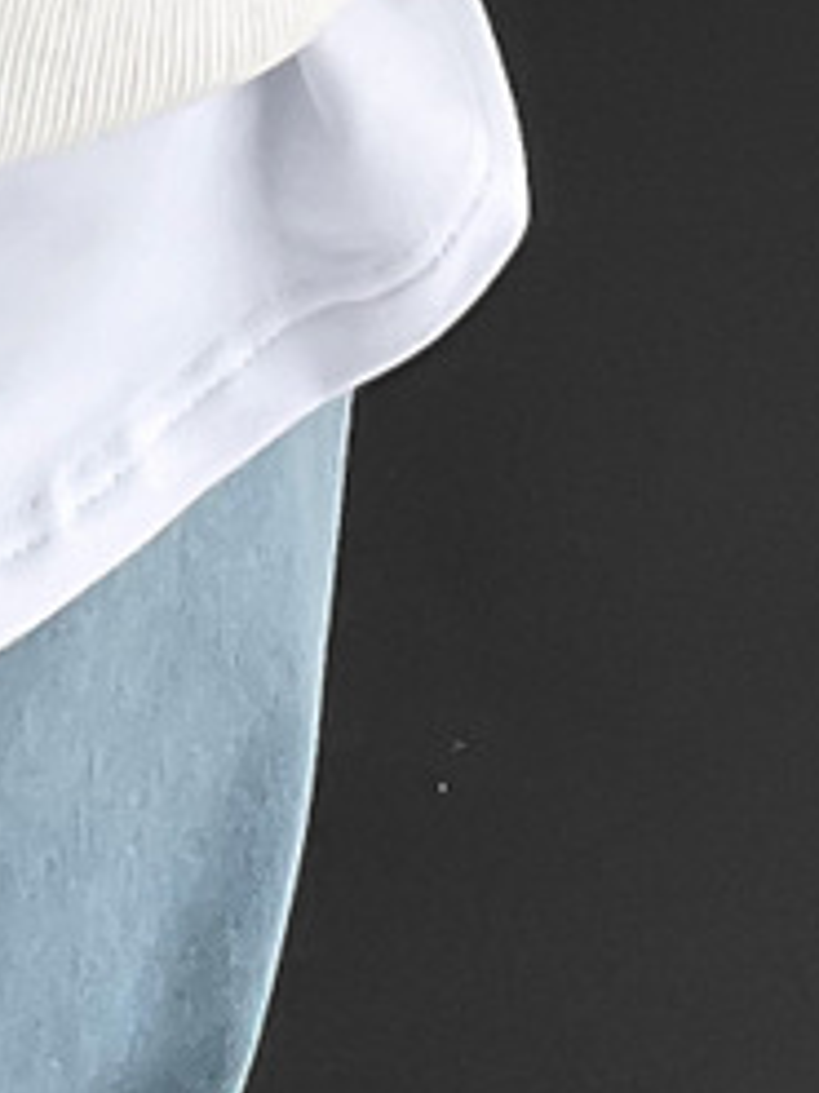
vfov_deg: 9.5
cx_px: -71
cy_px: -1367
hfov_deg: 7.8
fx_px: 5936
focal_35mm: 188
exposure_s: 1/125
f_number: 1.8
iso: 16
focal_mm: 3
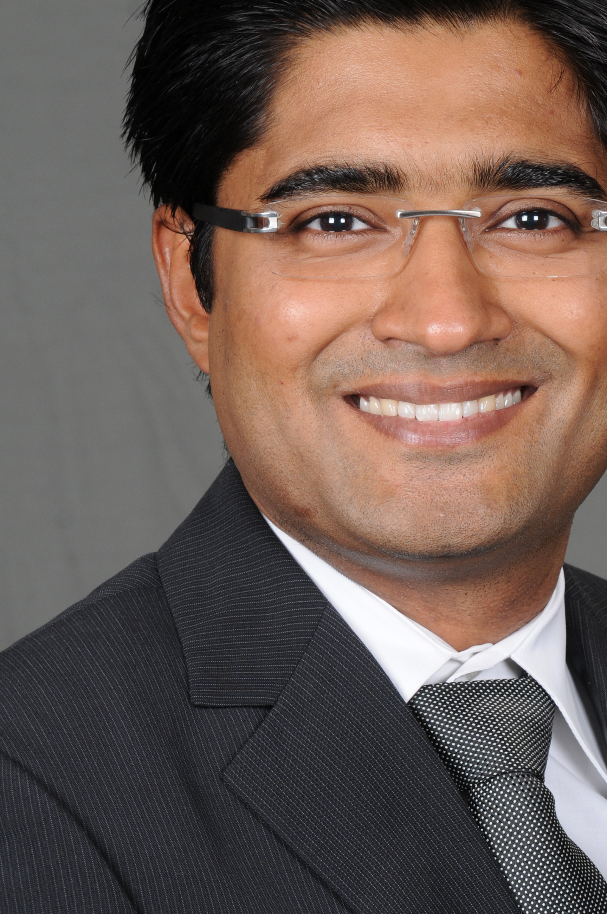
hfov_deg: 4.9
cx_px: 435
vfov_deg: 7.4
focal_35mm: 277
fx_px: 7025
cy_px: 525
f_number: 9
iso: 200
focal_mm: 112
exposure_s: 1/125
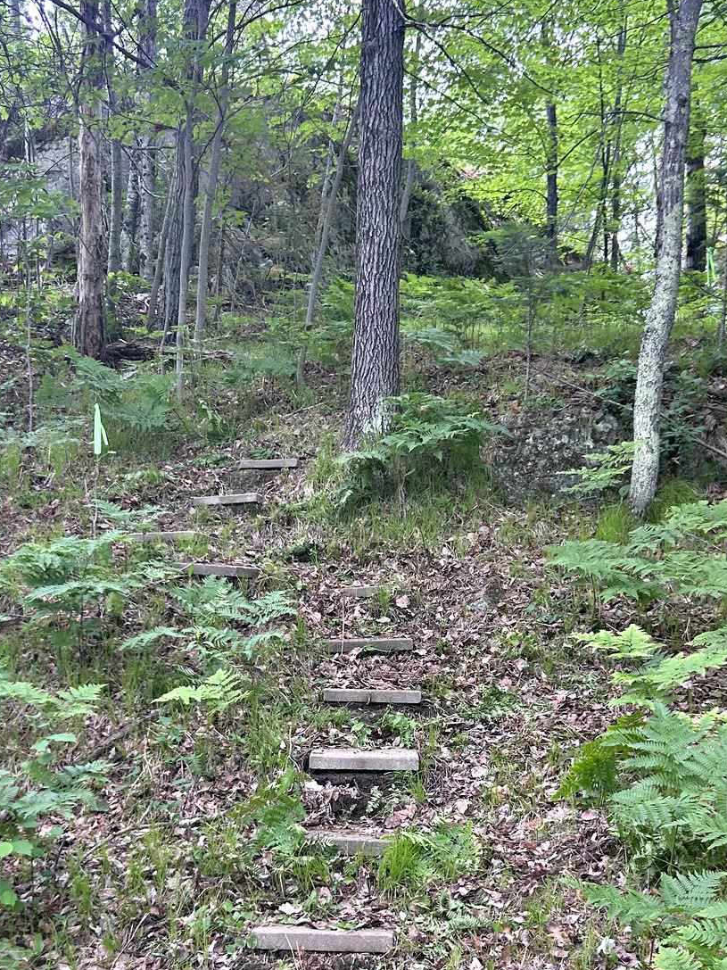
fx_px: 1372
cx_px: 365
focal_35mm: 49
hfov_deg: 29.7
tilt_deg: +0.4
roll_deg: -1.2
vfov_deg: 38.2
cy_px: 689
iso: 64
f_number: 1.5
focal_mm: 5.7
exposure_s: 1/166
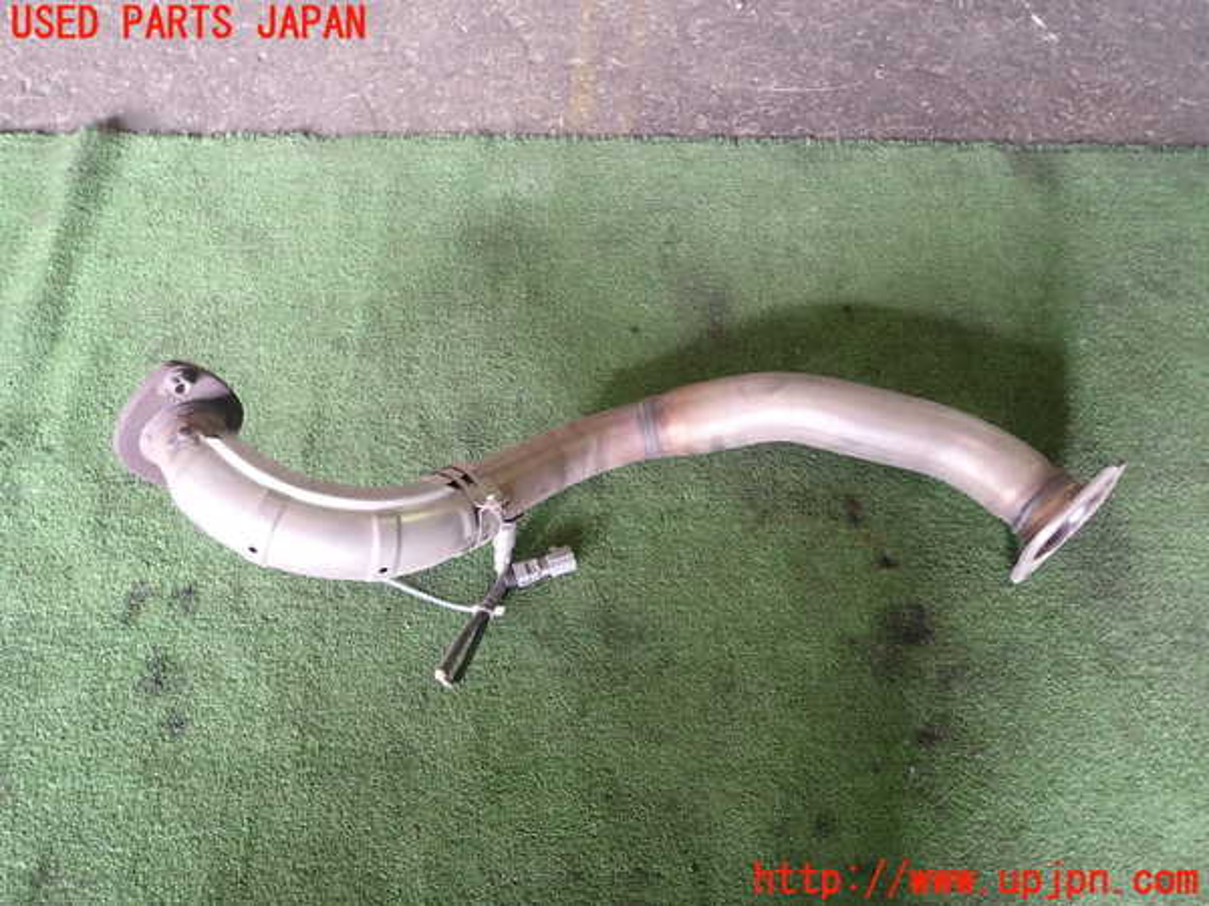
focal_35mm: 25
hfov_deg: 69.4
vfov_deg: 54.9
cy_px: 453
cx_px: 604
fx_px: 873
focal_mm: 4.5
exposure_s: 1/30
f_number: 2
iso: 200
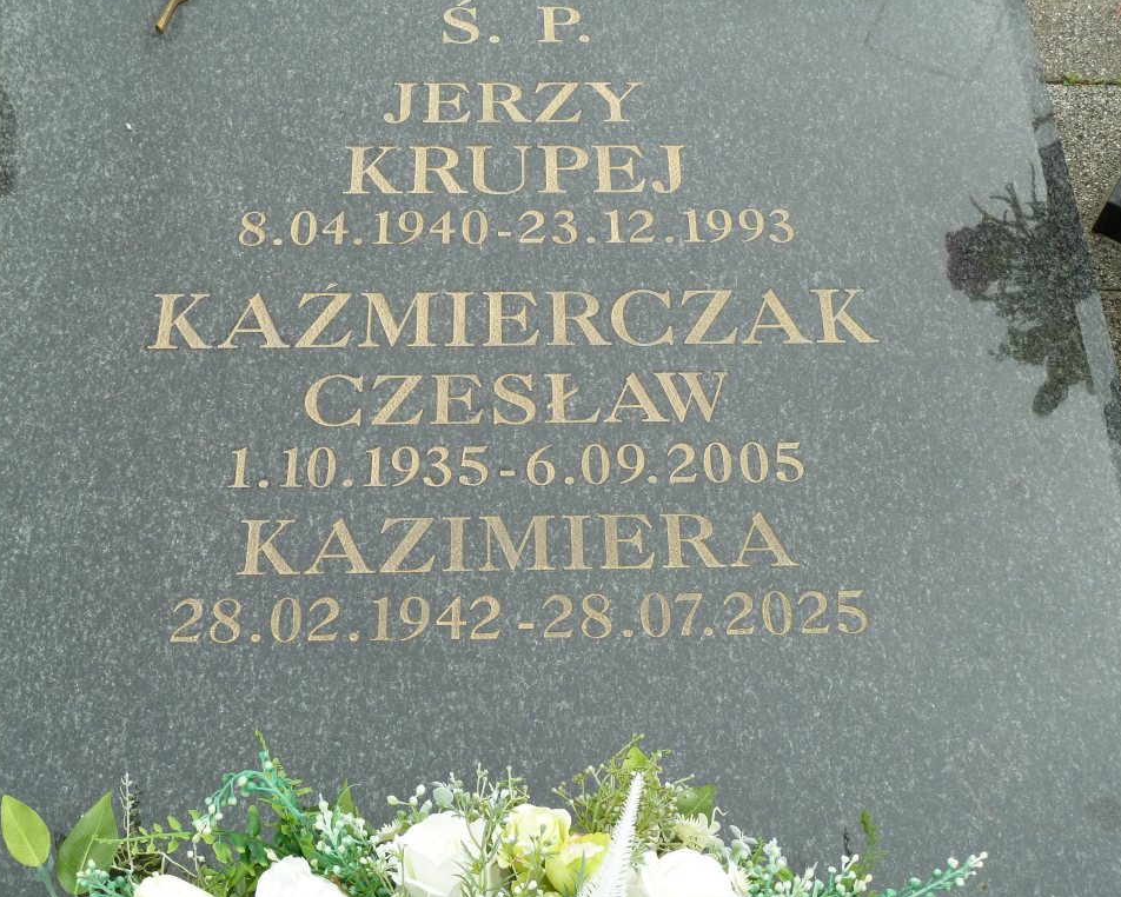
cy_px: 448
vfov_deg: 35.7
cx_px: 573
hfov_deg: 43.8
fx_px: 1394
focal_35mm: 42
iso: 80
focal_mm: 6.5
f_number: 4
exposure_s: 1/250
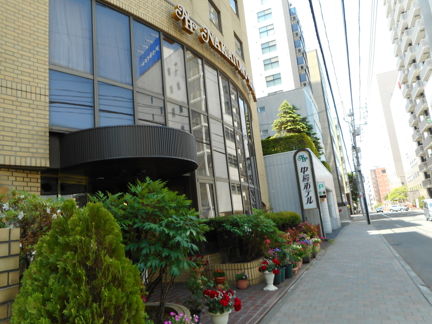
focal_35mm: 25
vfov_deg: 54.9
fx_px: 312
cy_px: 162
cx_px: 216
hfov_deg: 69.4
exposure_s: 1/125
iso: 80
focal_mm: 4.5
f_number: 3.7
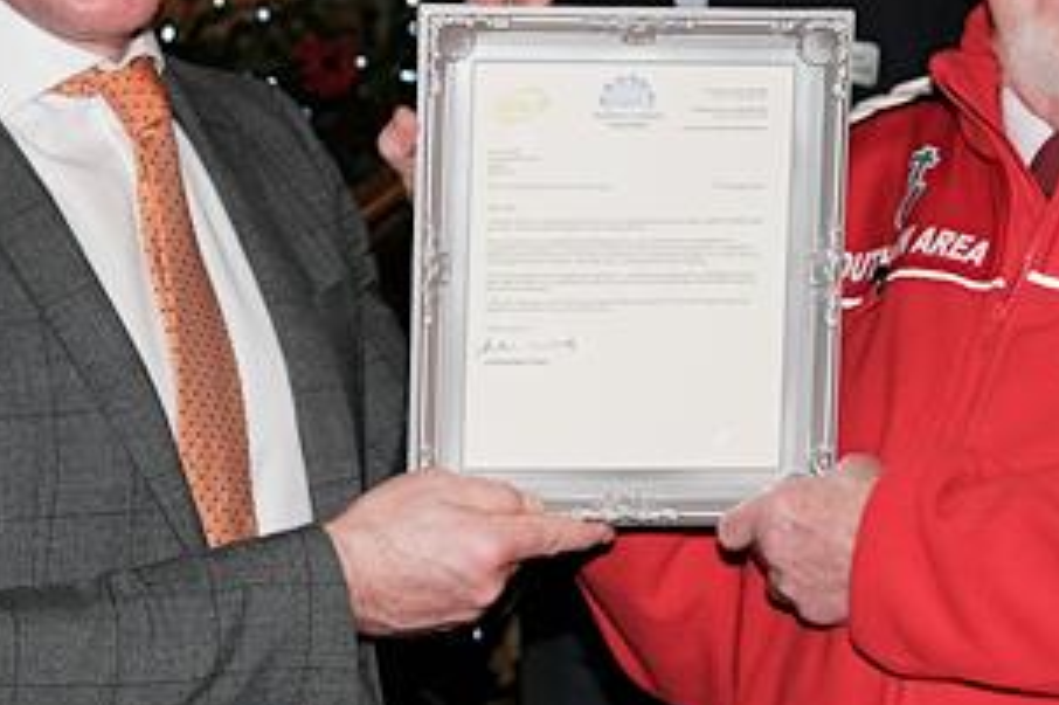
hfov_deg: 18.0
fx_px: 3352
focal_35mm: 114
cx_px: 533
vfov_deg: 11.9
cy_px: 114
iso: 400
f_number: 4
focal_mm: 35
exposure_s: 1/125
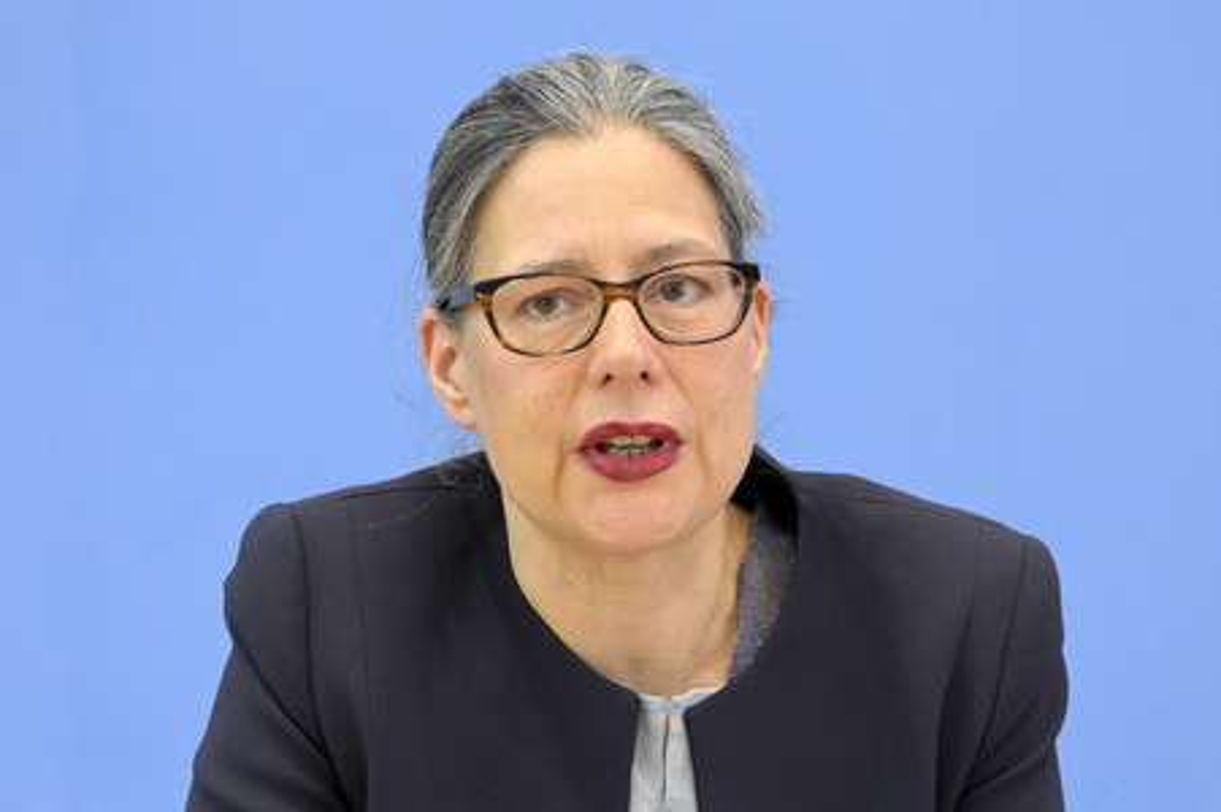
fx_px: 3389
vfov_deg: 13.7
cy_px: 406
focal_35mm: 100
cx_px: 610
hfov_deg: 20.4
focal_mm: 100
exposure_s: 1/400
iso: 4000
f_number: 6.3
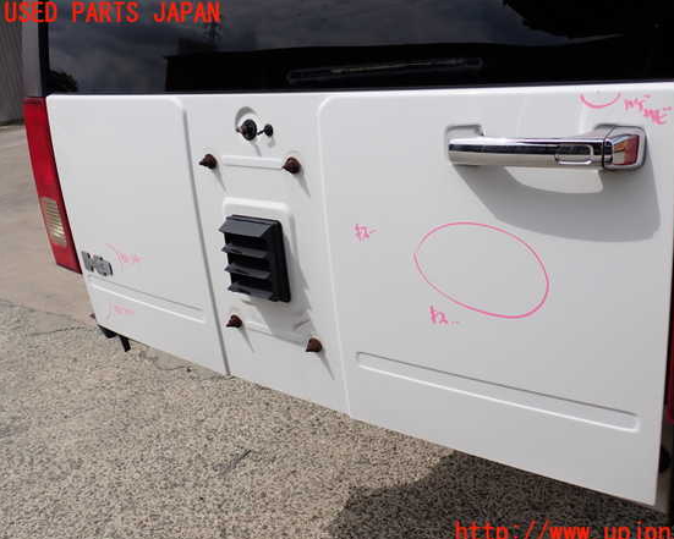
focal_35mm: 34
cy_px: 274
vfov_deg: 43.4
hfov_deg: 52.8
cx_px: 365
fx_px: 678
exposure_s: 1/250
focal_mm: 5.79
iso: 100
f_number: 9
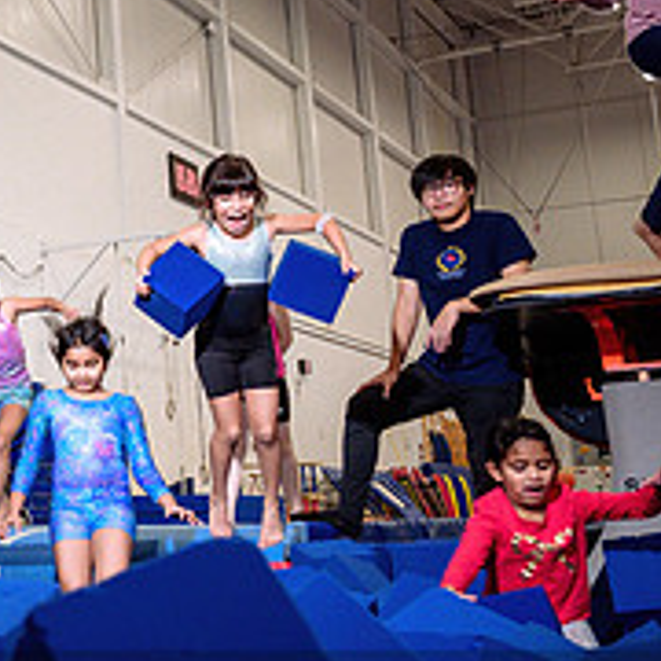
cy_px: 242
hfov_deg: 20.8
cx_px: -339
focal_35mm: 70
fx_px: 1512
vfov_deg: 24.6
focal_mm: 24
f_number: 3.5
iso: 1600
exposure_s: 1/400
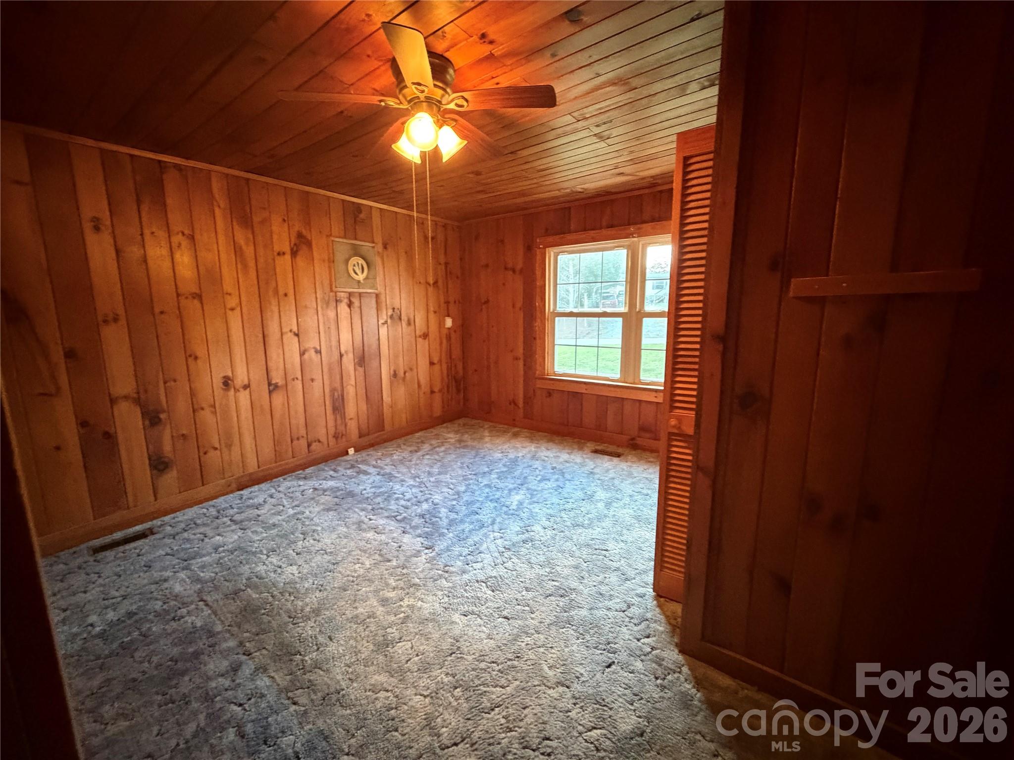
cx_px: 507
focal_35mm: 14
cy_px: 380
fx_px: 410
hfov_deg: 102.1
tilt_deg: -10.8
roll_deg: +1.1
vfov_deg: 85.7
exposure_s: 1/40
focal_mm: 2.22
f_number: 2.2
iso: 1000
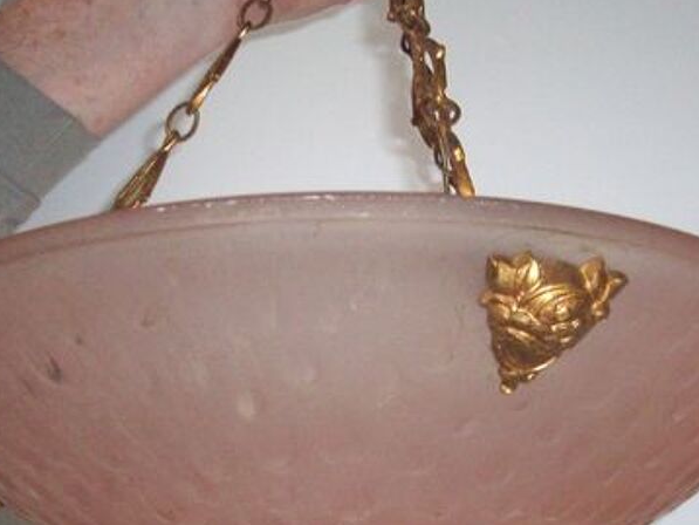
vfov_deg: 23.4
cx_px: 368
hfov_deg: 31.2
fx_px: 1252
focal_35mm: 62
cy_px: 397
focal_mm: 6.2
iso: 400
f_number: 2.8
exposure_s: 1/128
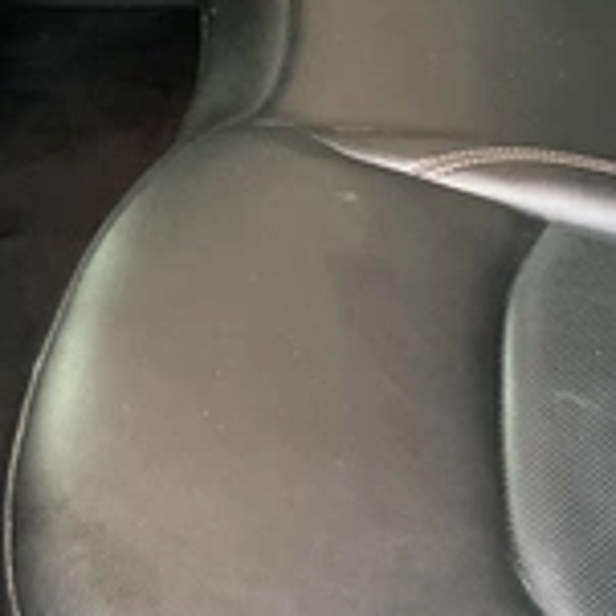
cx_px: 604
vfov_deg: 25.2
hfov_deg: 24.3
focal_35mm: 68
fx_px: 1369
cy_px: 428
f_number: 1.8
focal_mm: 3
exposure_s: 1/30
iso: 500
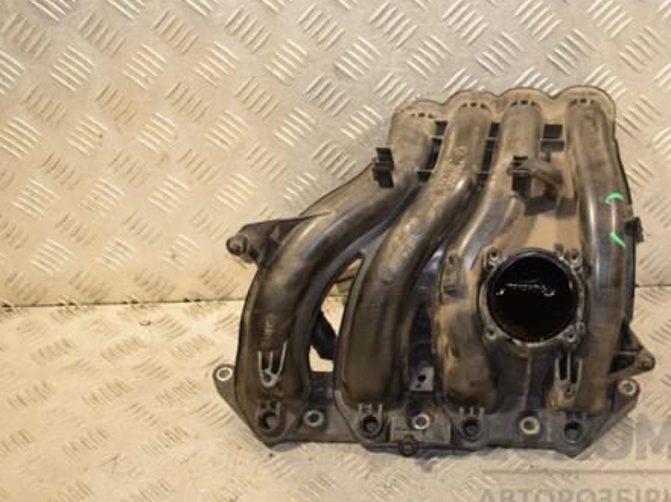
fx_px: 1065
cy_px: 234
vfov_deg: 26.5
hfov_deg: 34.6
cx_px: 449
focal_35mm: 55
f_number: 5
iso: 800
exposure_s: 1/160
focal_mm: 28
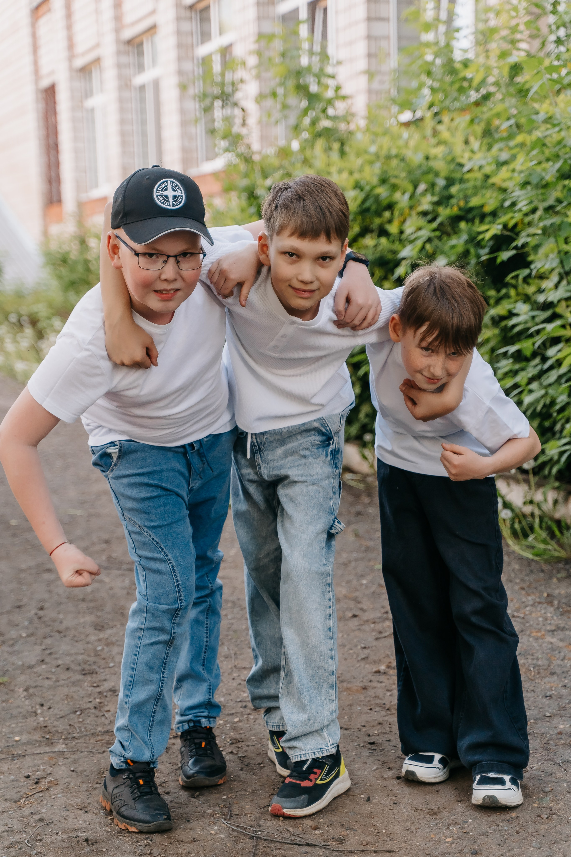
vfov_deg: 30.5
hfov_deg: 20.6
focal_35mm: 66
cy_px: 428
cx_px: 286
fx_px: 1570
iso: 500
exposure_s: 1/640
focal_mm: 66
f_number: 2.8
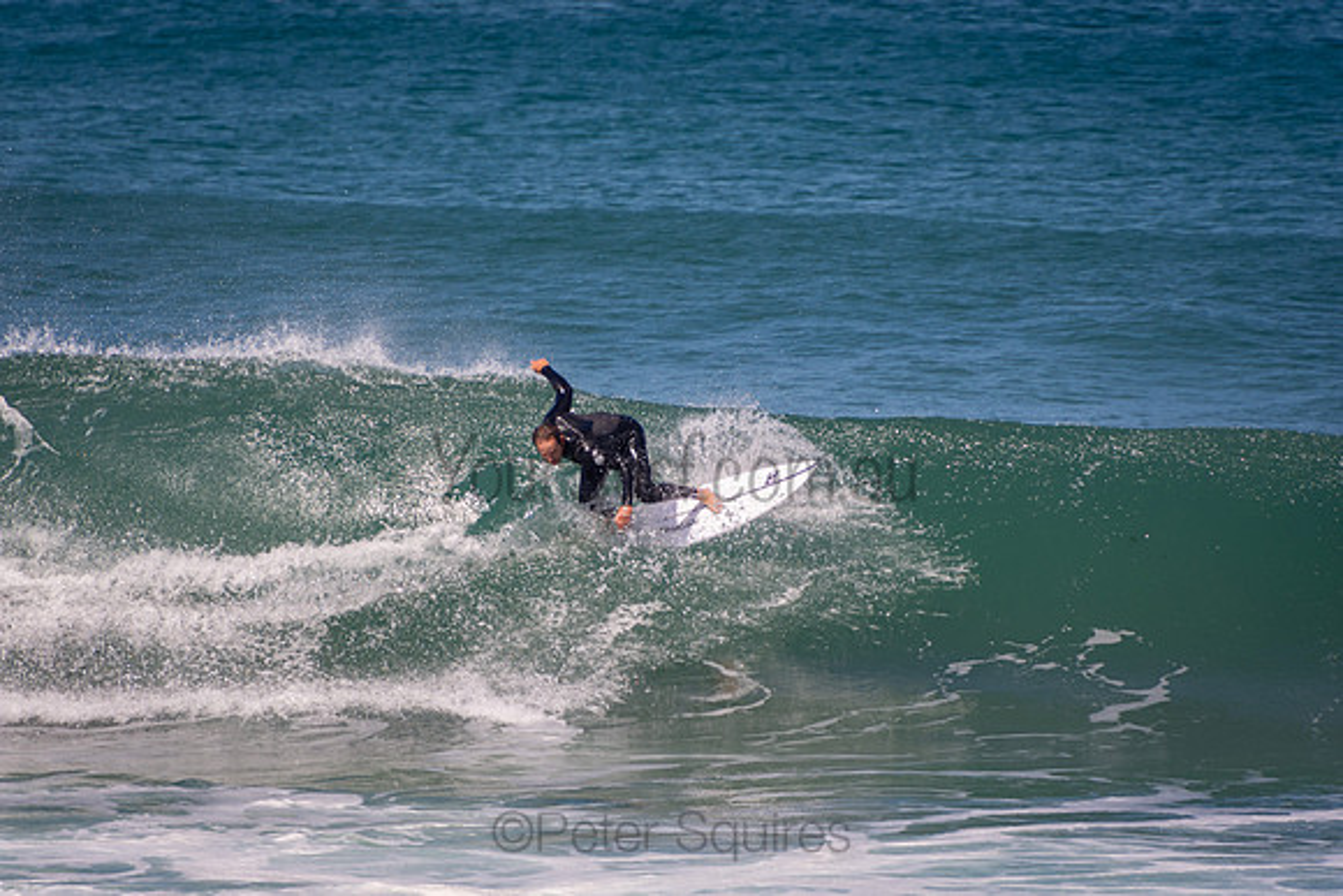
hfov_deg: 3.4
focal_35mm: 600
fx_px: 22388
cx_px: 672
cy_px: 448
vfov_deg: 2.3
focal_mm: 400
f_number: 5.6
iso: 200
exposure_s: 1/1250
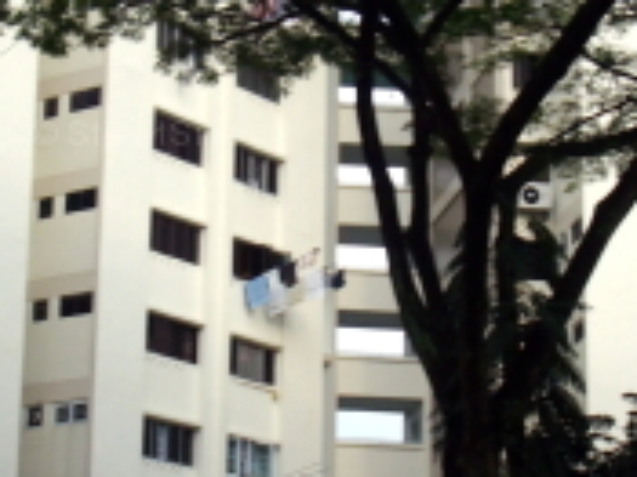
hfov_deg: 17.0
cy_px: 138
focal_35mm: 116
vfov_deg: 12.7
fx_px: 2133
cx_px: 302
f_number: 5.6
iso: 80
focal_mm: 6.2
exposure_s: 1/60
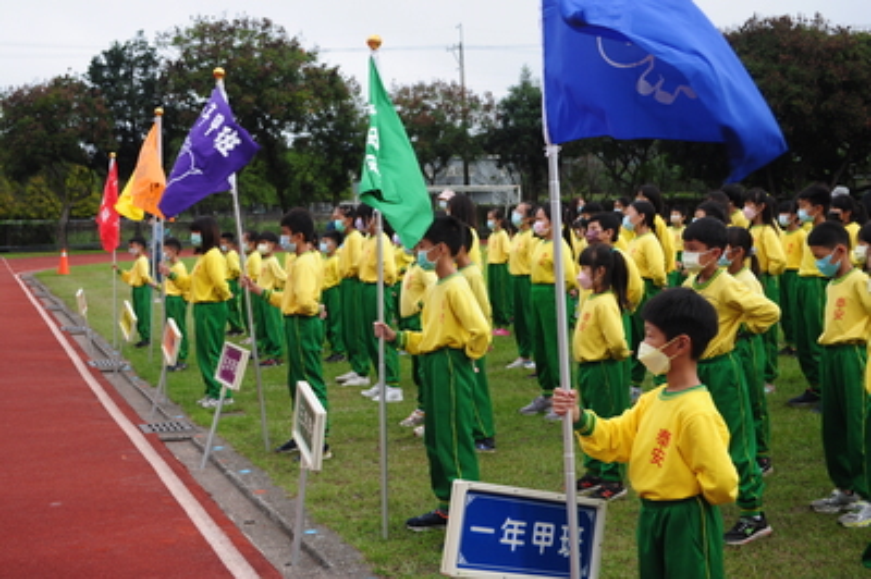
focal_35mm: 52
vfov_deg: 25.7
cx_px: 436
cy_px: 290
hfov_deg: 37.9
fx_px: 1269
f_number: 6.3
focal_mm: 35
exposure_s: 1/250
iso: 200
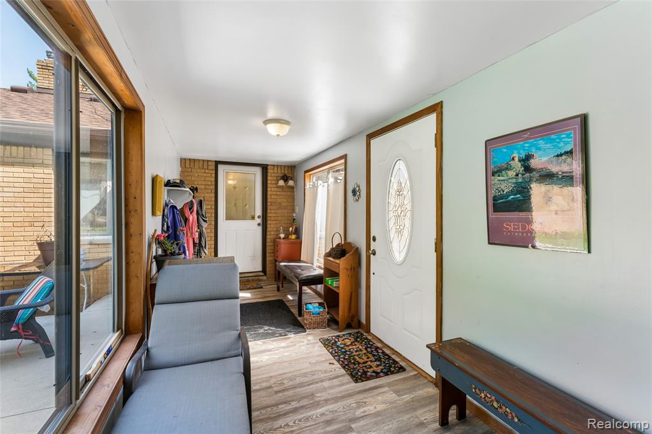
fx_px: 279
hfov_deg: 98.9
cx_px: 326
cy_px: 217
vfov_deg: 75.8
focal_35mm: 15
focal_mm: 15.4
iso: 400
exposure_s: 1/15
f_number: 13
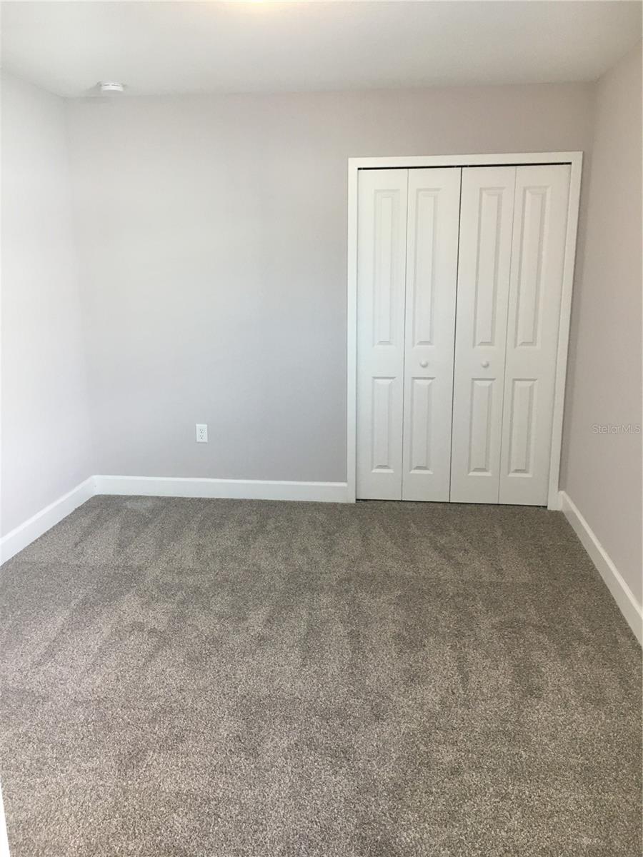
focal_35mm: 29
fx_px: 718
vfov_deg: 61.7
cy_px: 428
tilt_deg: -13.0
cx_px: 322
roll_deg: -0.9
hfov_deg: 48.2
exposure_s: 1/30
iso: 80
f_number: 2.2
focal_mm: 4.15
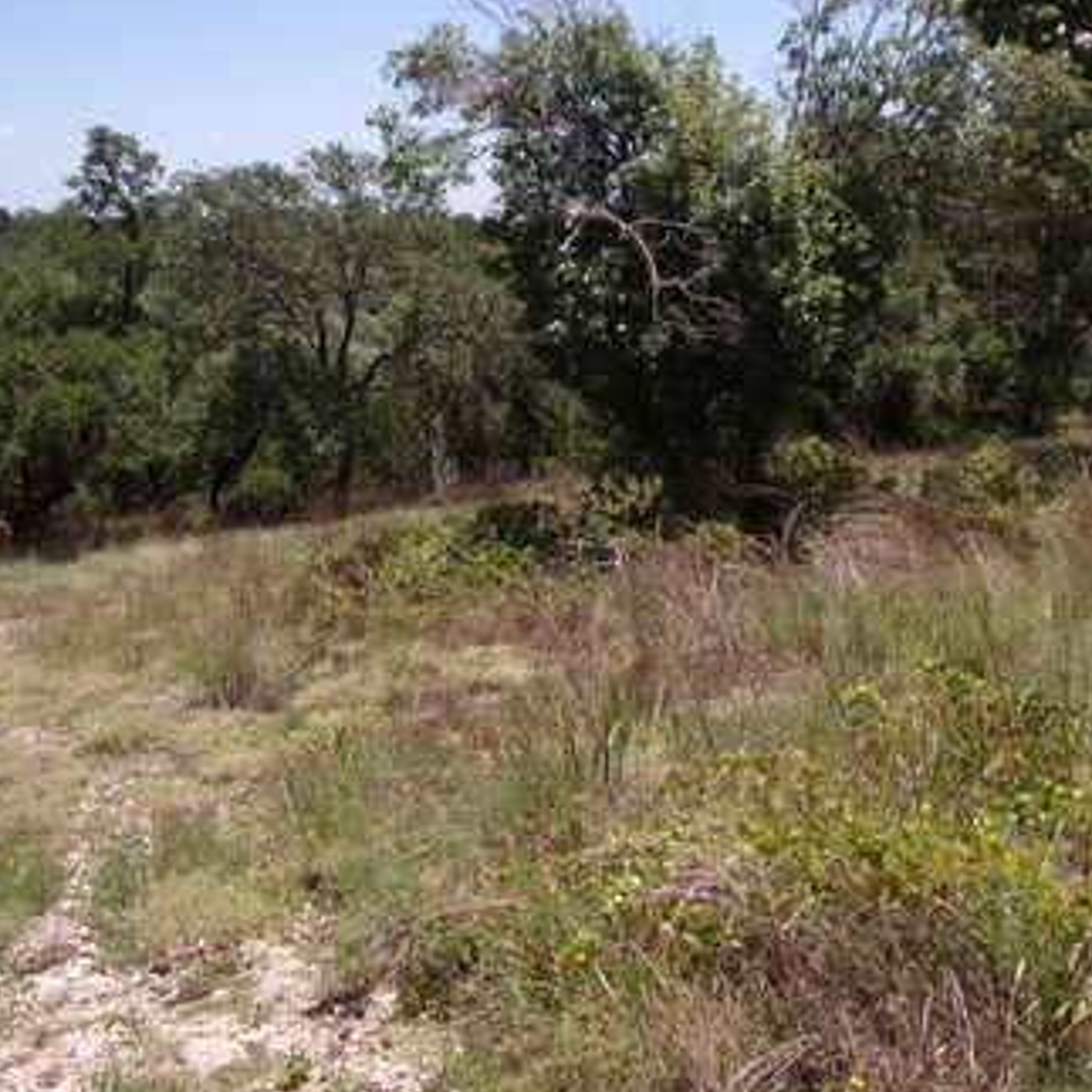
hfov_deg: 39.6
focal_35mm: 42
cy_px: 348
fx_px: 1499
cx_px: 717
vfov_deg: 39.5
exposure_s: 1/900
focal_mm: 4.3
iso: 80
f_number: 3.3
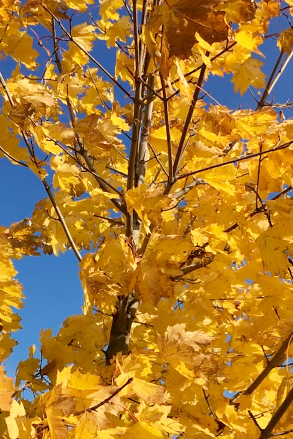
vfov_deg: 42.6
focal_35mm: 45
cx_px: 146
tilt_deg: +25.6
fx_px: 549
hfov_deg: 29.9
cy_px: 317
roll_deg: +1.7
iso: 25
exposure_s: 1/1350
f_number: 2.2
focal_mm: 4.15
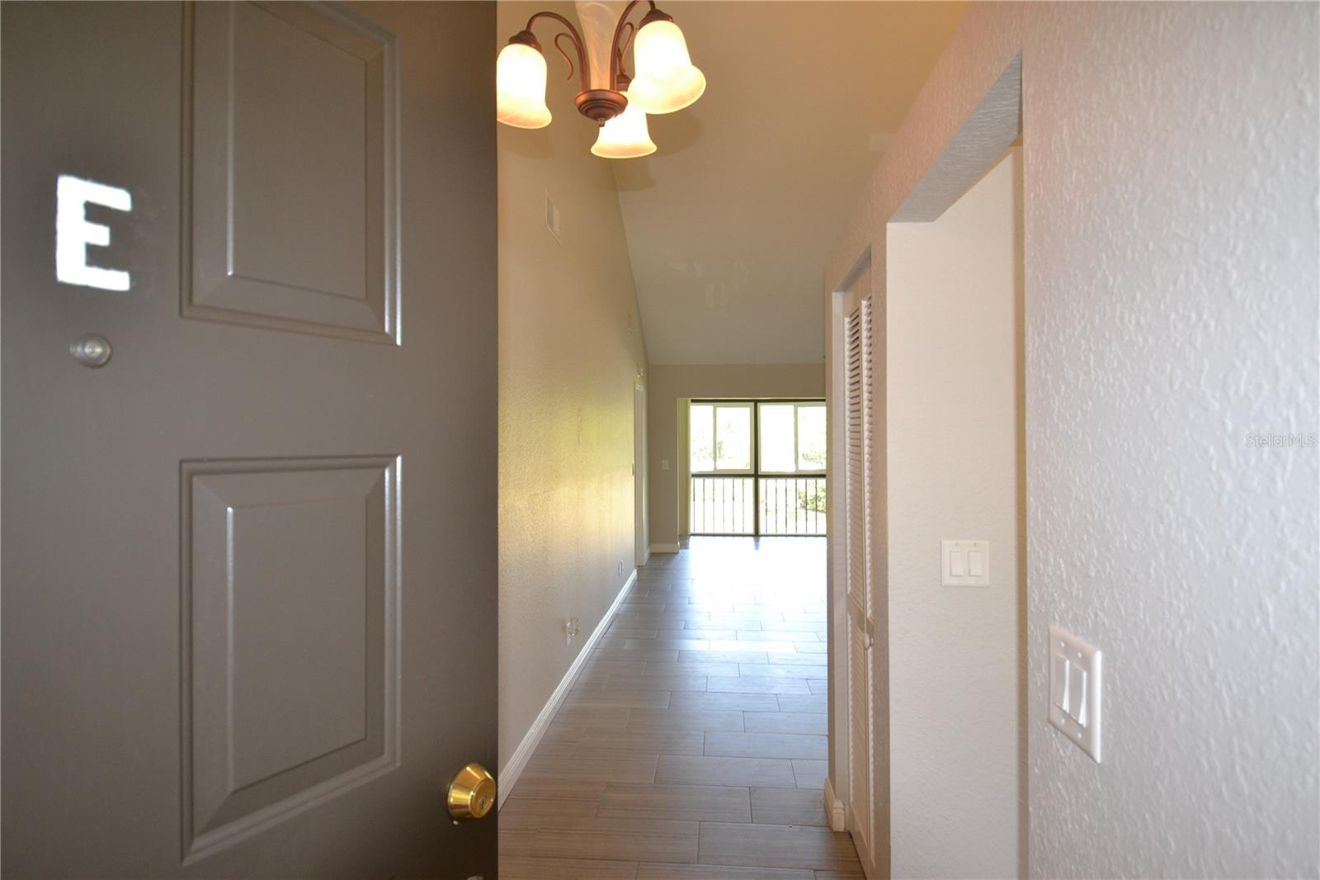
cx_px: 660
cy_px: 440
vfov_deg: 59.5
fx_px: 770
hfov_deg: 81.2
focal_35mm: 21
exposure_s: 1/60
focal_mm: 14
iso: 560
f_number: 4
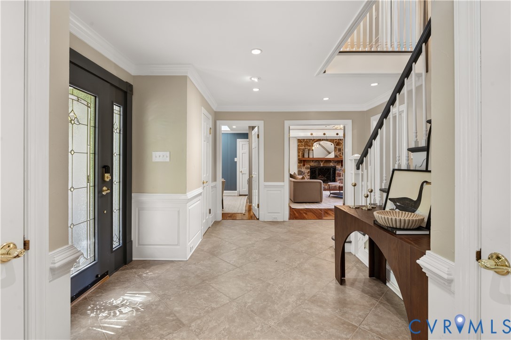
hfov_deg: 96.8
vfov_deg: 73.7
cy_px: 170
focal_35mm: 16
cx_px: 256
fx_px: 227
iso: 640
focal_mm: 16
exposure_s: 1/2
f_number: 9
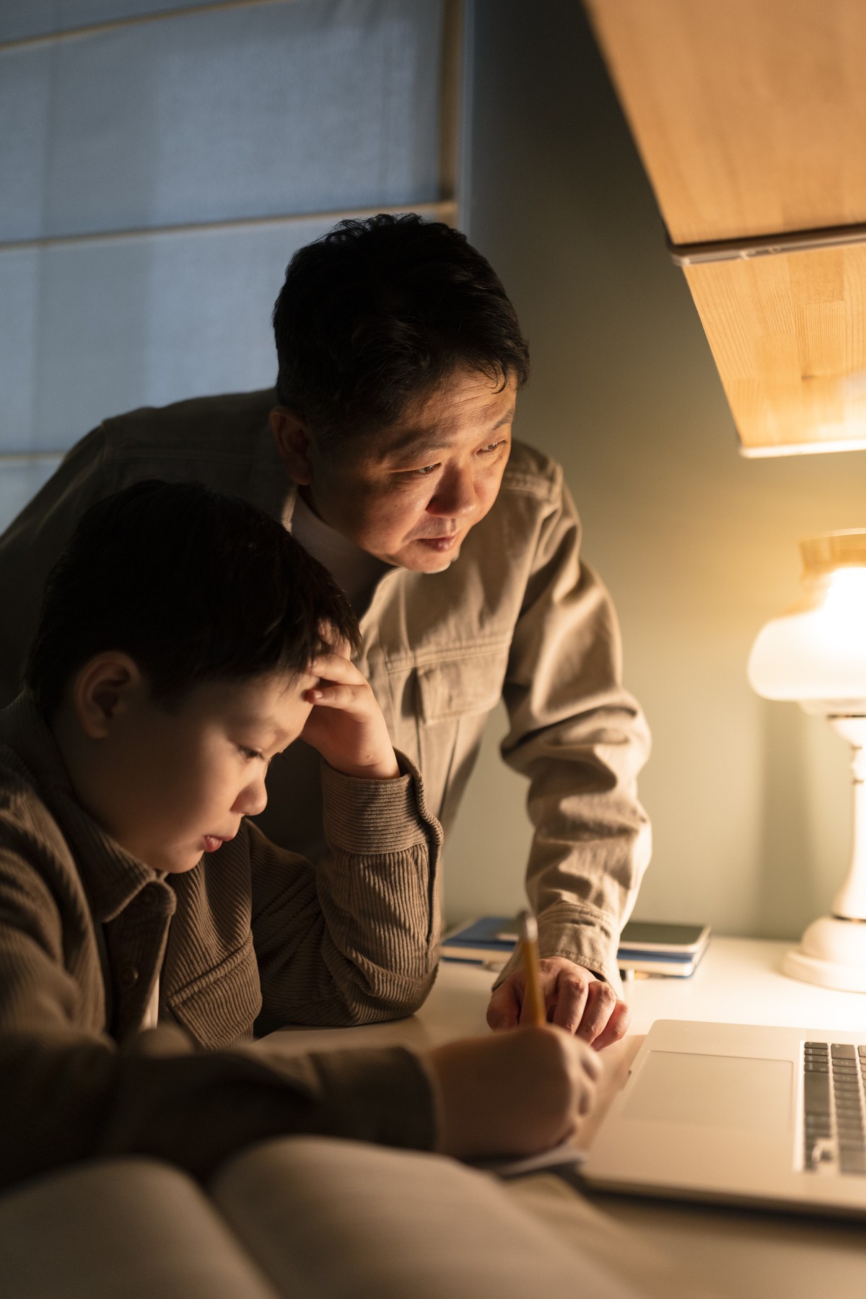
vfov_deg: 54.4
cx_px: 433
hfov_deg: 37.9
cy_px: 650
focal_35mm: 35
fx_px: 1263
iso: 1000
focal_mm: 35
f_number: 1.6
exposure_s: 1/160
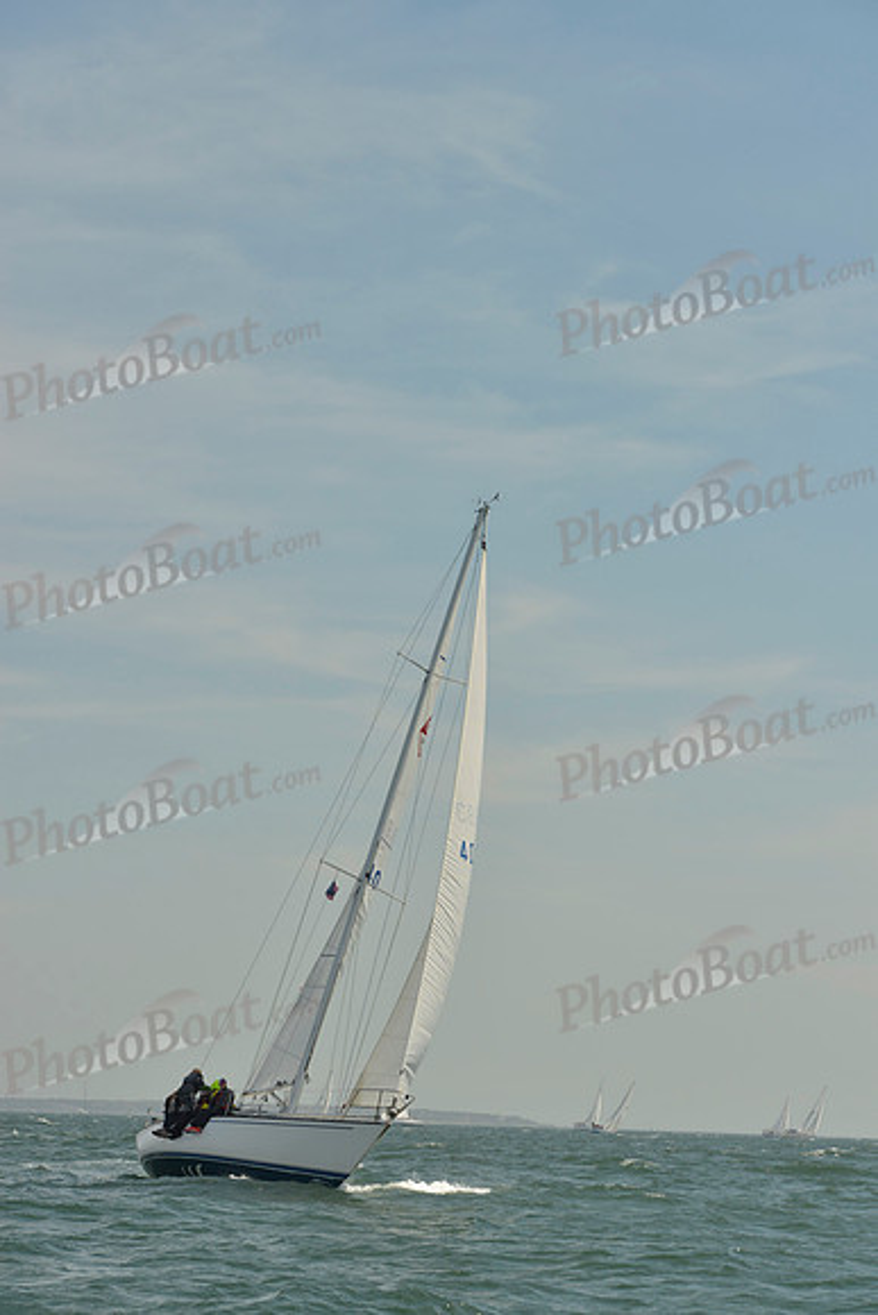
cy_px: 658
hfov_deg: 15.9
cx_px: 439
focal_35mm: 86
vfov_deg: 23.6
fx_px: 3144
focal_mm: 86
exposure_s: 1/1250
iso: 200
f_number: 9
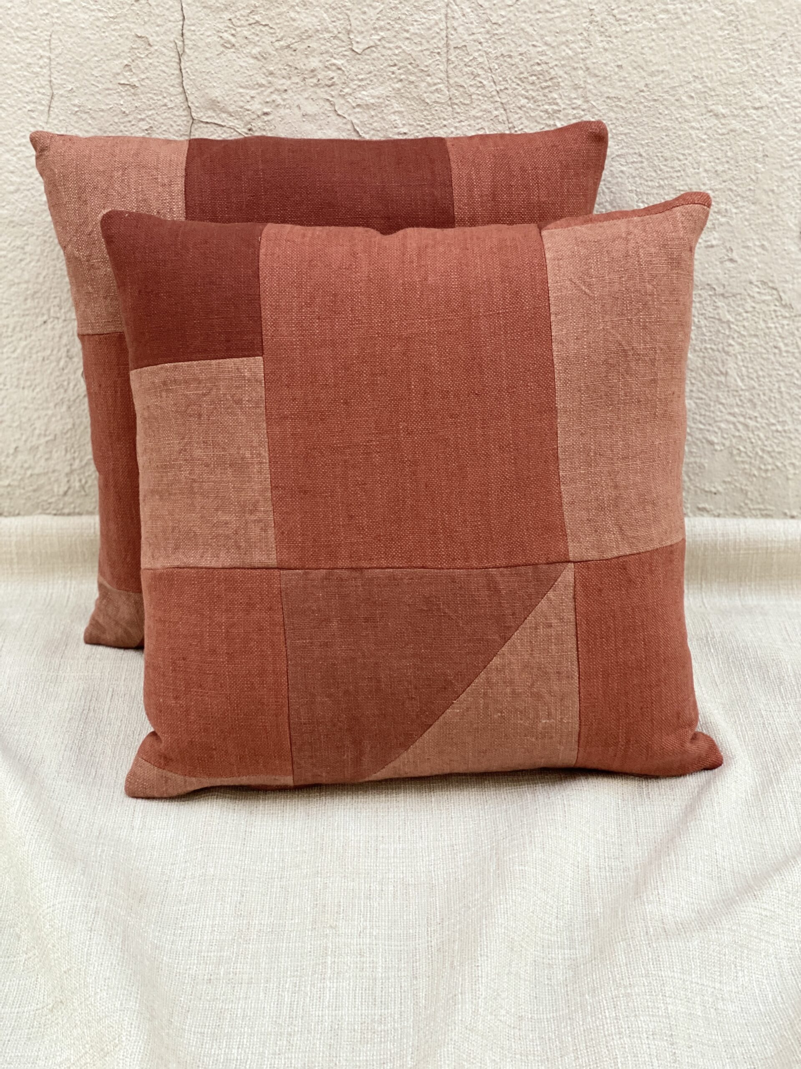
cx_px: 400
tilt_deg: -24.4
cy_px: 534
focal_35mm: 52
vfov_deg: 36.8
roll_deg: +0.0
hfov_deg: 28.0
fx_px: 1604
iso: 250
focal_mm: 6
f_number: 2
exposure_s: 1/109
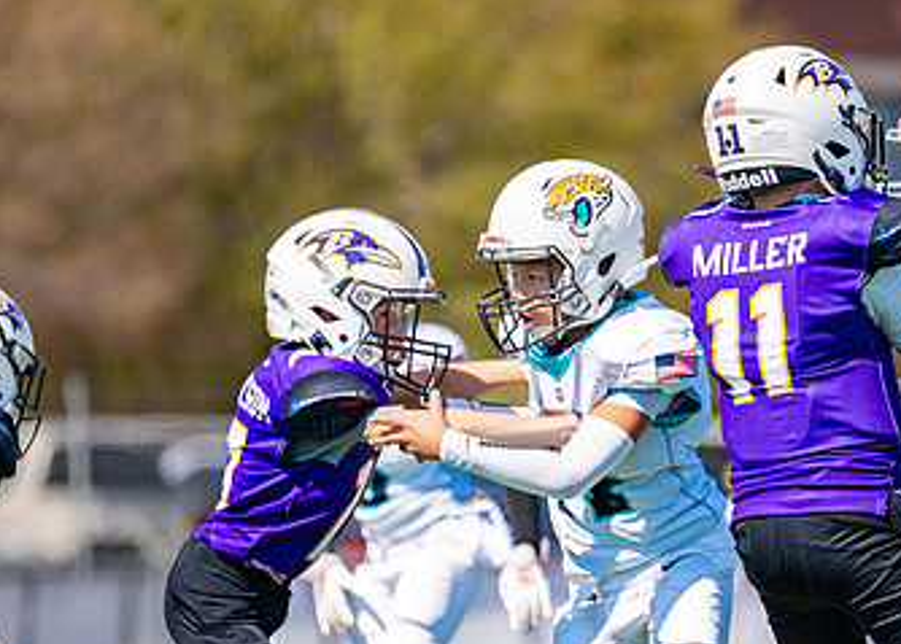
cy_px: 352
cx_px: 711
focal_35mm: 501
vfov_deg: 2.9
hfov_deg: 4.0
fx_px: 12828
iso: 100
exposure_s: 1/2000
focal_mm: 200
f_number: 2.8
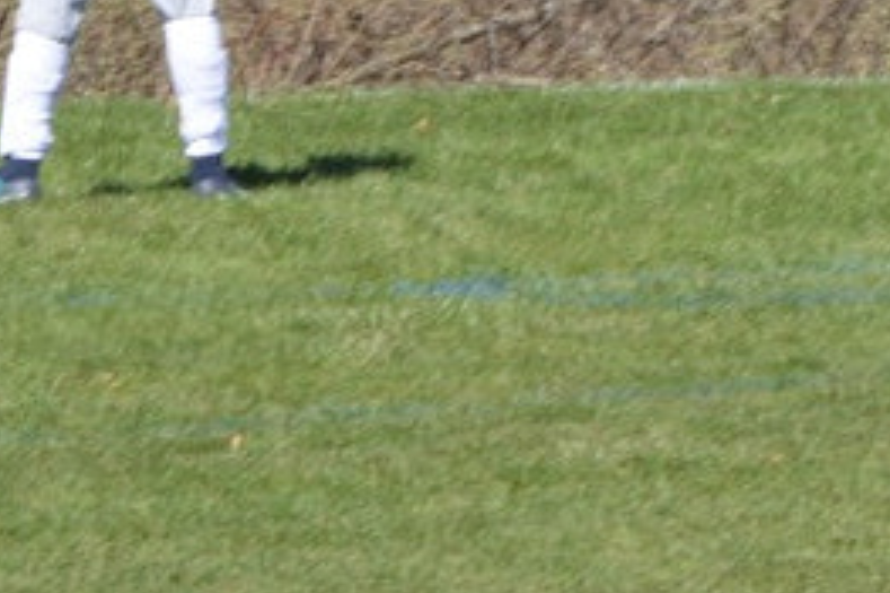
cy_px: -310
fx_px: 30042
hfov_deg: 1.7
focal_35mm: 1216
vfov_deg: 1.1
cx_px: 1871
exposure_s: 1/80
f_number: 22
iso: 360
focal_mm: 200
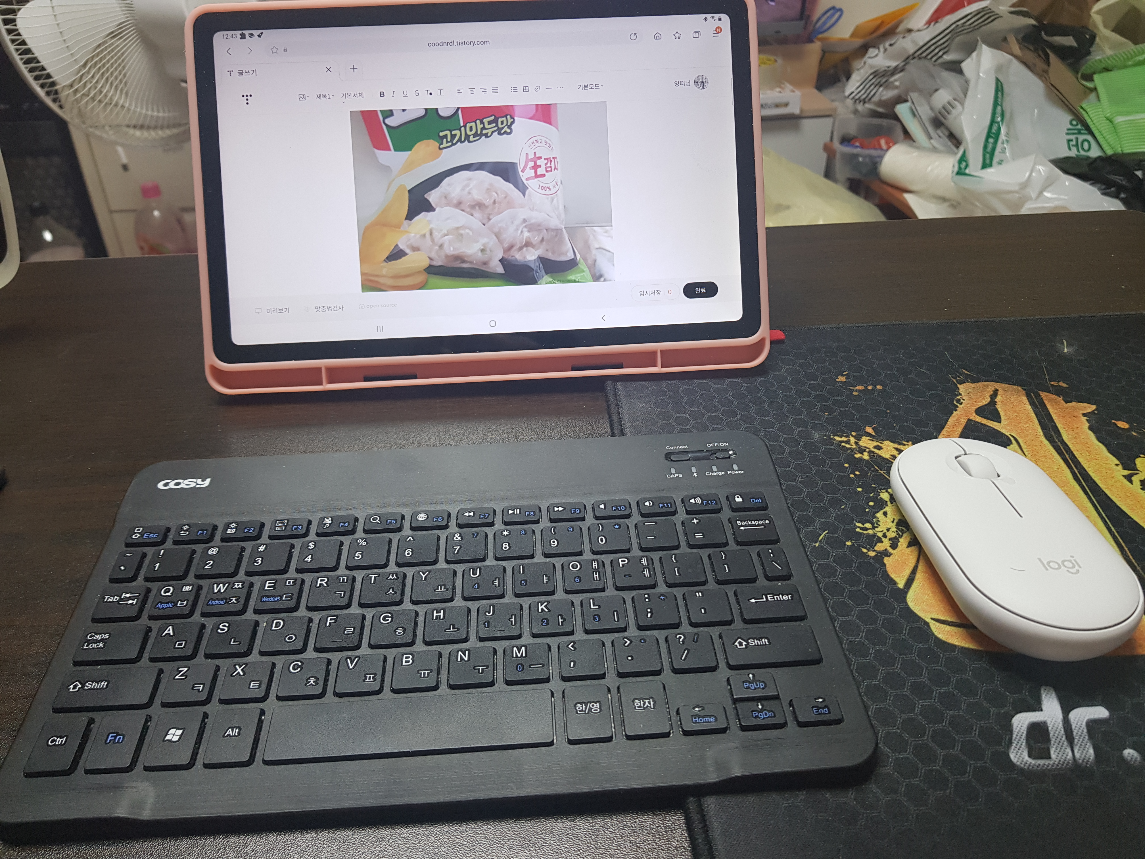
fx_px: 860
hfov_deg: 67.3
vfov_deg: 53.1
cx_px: 572
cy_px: 430
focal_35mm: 26
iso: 100
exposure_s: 1/60
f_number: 1.7
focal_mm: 4.2
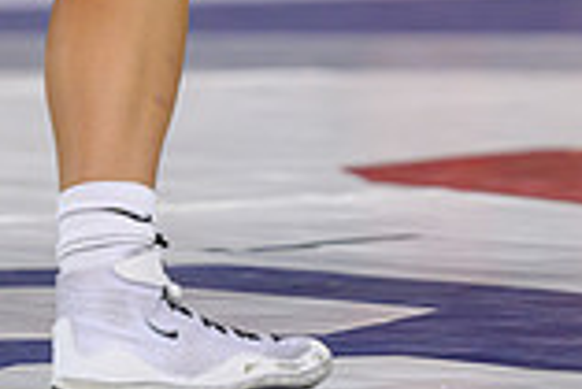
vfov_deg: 2.8
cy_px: -220
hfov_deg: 4.2
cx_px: 266
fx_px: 7945
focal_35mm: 491
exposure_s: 1/800
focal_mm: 120
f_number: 2.8
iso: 1600
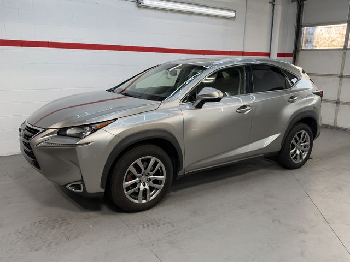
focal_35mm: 29
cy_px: 131
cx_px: 175
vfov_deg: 48.2
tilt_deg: -11.0
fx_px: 293
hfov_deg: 61.7
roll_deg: -1.5
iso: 64
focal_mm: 6.93
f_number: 1.8
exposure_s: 1/242
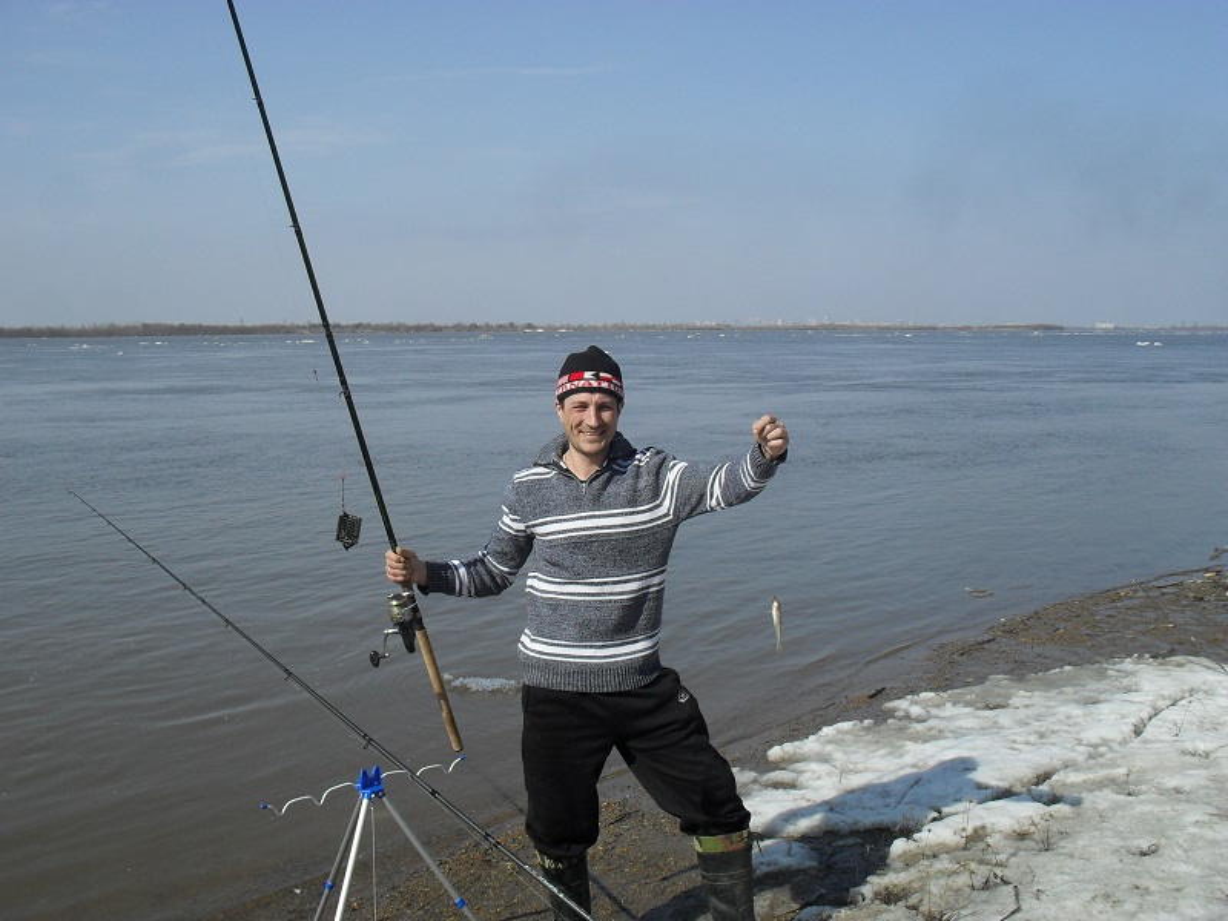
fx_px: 1242
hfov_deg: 52.6
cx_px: 614
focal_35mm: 35
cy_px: 460
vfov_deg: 40.7
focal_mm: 6.3
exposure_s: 1/250
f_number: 8.4
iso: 100
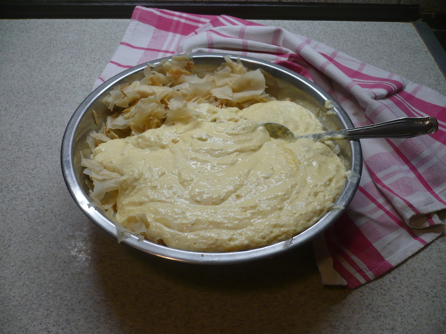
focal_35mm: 35
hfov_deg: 52.6
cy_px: 167
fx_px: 451
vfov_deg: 40.7
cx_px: 223
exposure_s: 1/40
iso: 100
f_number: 2.8
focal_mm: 5.8
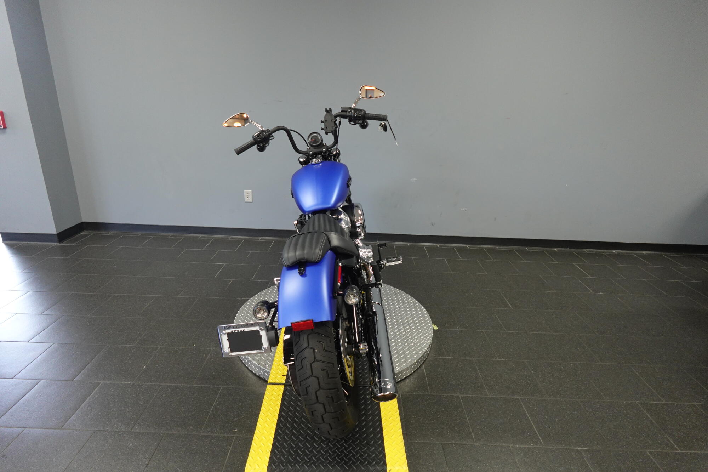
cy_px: 236
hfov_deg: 84.0
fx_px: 393
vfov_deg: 61.9
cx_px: 354
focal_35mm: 20
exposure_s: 1/80
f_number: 2
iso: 640
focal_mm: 7.6
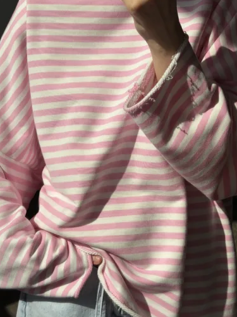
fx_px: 584
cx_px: 113
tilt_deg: -26.7
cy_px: 122
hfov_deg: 22.9
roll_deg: -2.4
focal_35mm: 64
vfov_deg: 30.2
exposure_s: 1/16129
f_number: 1.78
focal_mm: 6.76
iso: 80
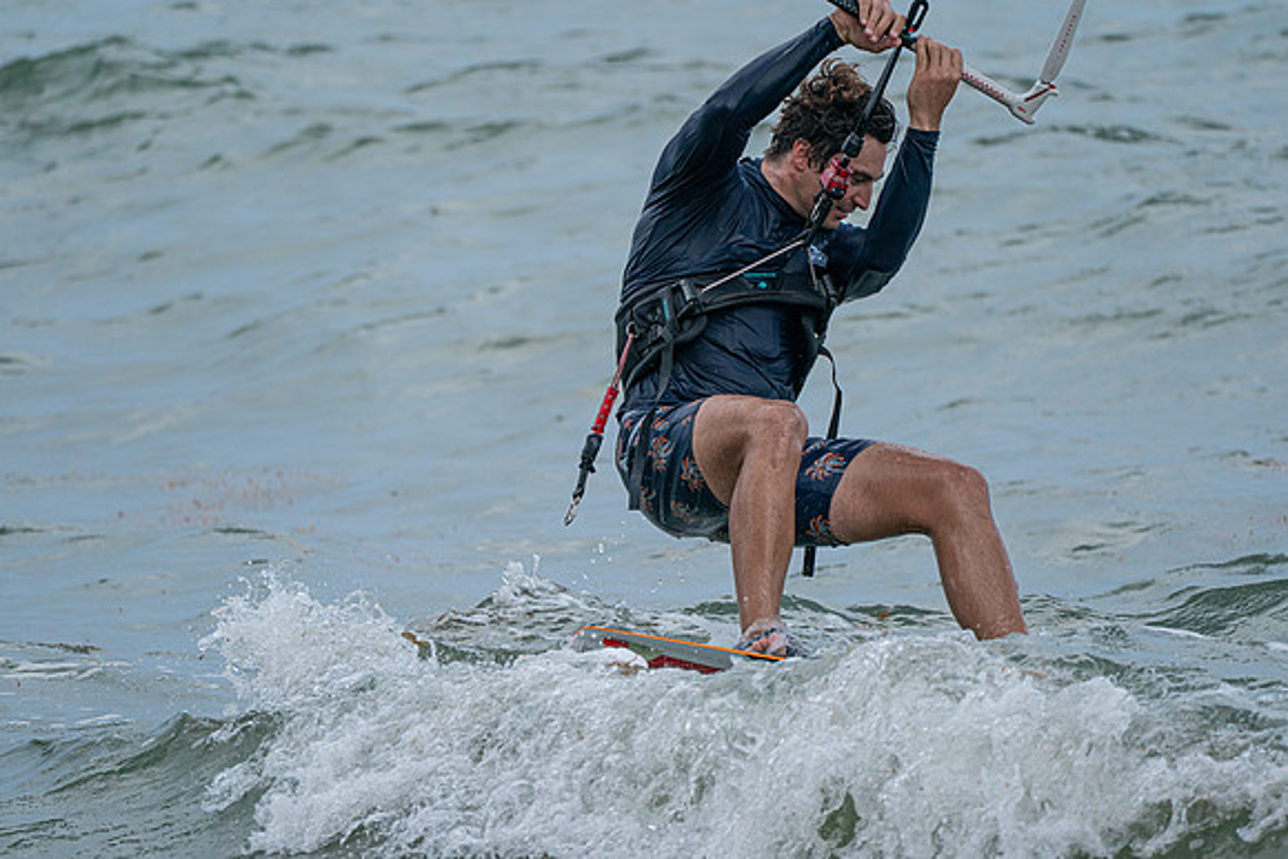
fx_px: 14314
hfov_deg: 5.2
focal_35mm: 400
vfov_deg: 3.4
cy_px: 430
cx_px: 644
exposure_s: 1/2000
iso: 800
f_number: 8
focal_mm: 400
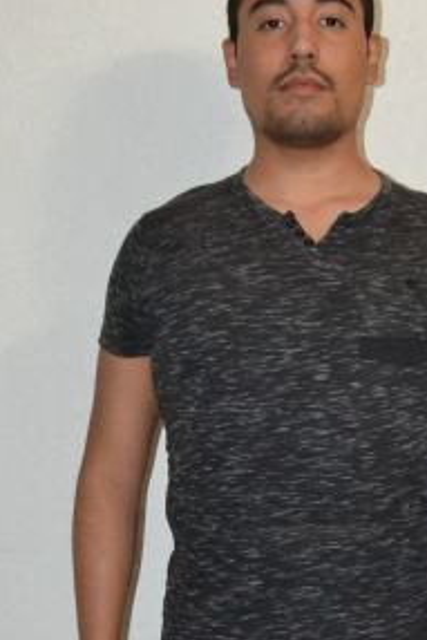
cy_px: 661
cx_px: 322
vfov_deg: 21.3
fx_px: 1635
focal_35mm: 92
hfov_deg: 14.8
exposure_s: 1/60
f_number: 8
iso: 3200
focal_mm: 26
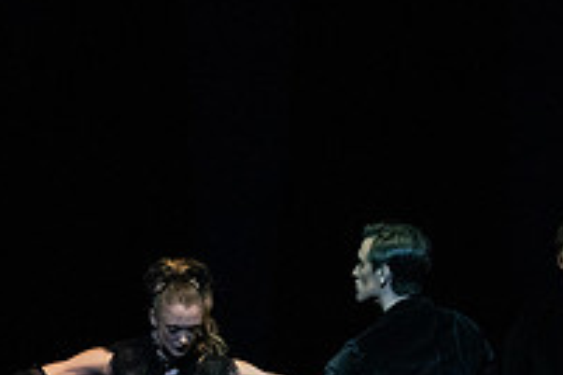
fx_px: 9039
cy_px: 388
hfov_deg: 3.6
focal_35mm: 578
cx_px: 260
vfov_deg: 2.4
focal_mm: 200
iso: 20000
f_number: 4.5
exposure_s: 1/400
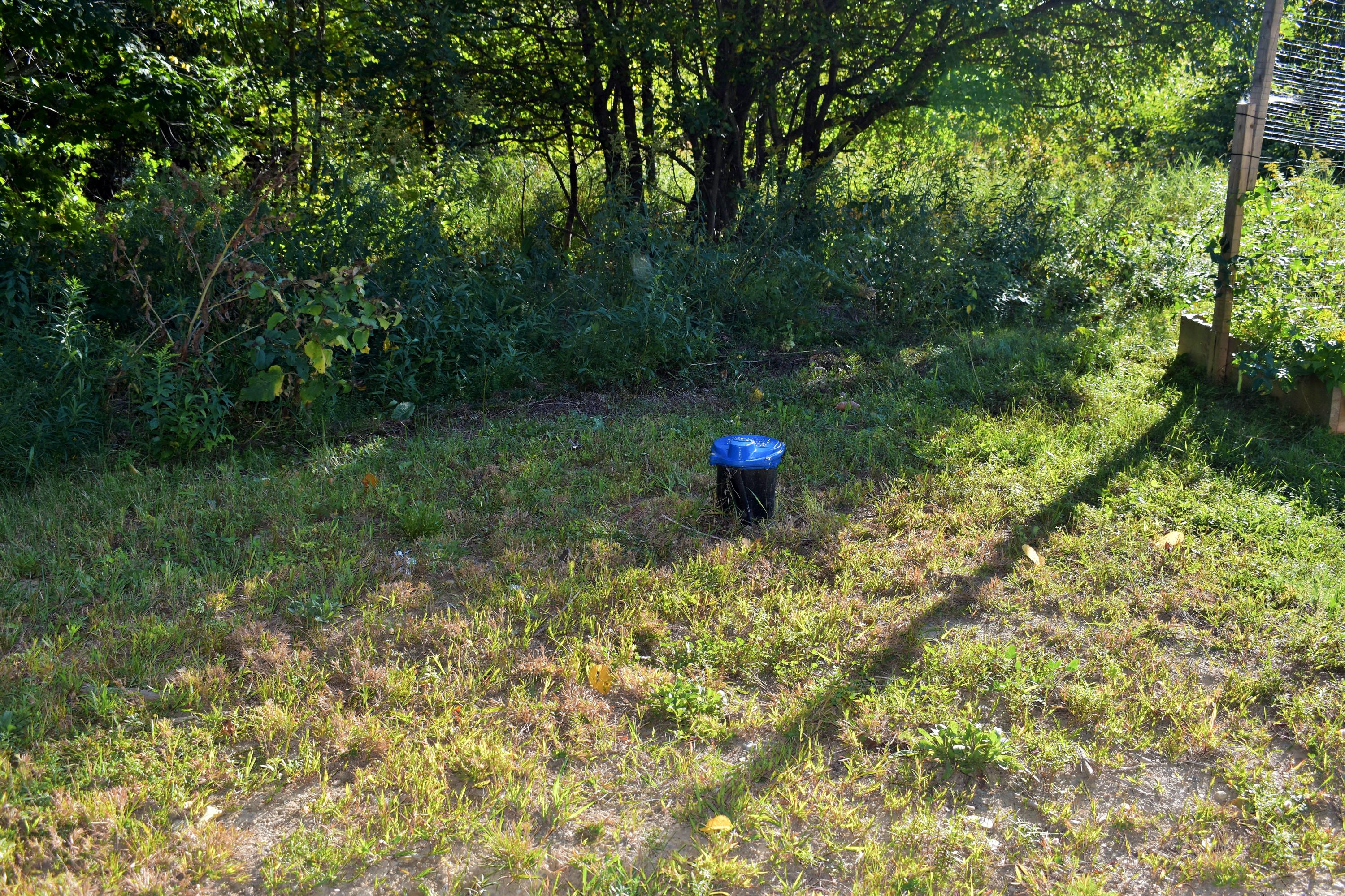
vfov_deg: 36.9
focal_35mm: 36
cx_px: 672
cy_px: 448
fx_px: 1345
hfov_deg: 53.1
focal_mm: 24
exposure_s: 1/200
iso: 100
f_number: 5.6
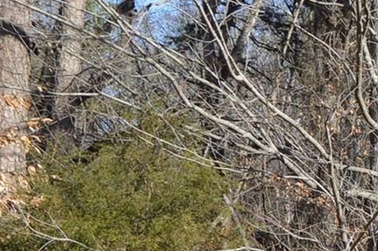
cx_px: 678
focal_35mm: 122
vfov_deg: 11.1
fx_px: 1280
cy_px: 225
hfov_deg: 14.7
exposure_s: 1/200
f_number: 7.1
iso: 100
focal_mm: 18
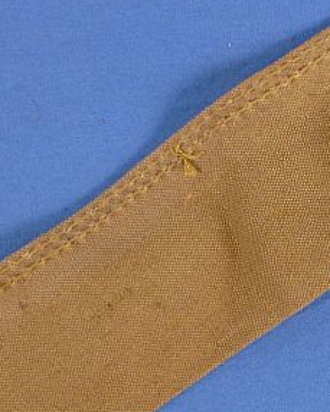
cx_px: 370
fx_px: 1001
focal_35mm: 82
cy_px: 164
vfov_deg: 23.2
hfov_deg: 18.0
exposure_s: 1/60
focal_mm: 5.4
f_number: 3.5
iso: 200
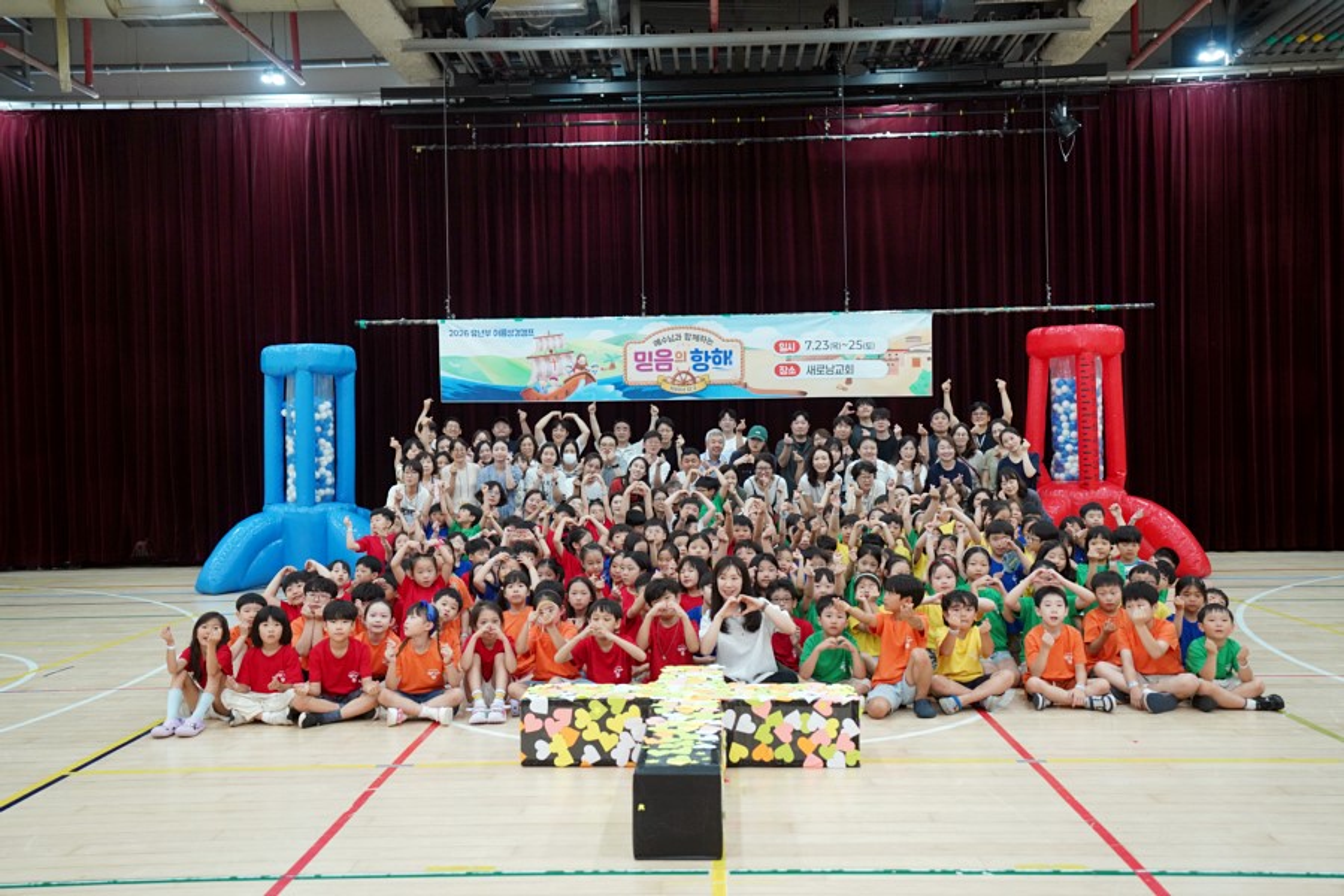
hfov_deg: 54.4
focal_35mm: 35
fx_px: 1307
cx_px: 672
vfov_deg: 37.9
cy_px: 448
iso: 1600
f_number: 3.2
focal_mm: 35
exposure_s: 1/160
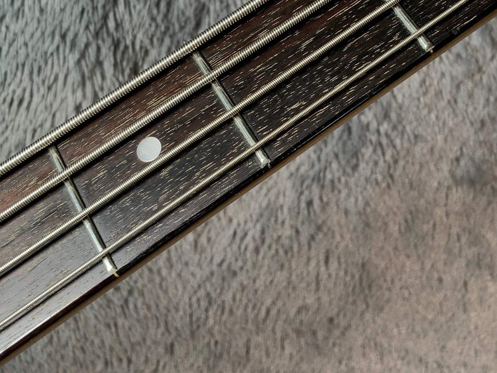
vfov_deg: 25.1
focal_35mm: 58
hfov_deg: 33.2
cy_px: 119
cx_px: 275
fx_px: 833
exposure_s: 1/104
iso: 40
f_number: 1.8
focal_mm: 3
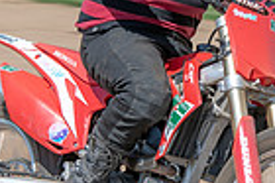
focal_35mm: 436
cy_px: 64
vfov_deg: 3.1
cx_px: 265
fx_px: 3327
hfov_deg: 4.7
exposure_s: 1/160
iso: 100
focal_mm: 105
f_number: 8
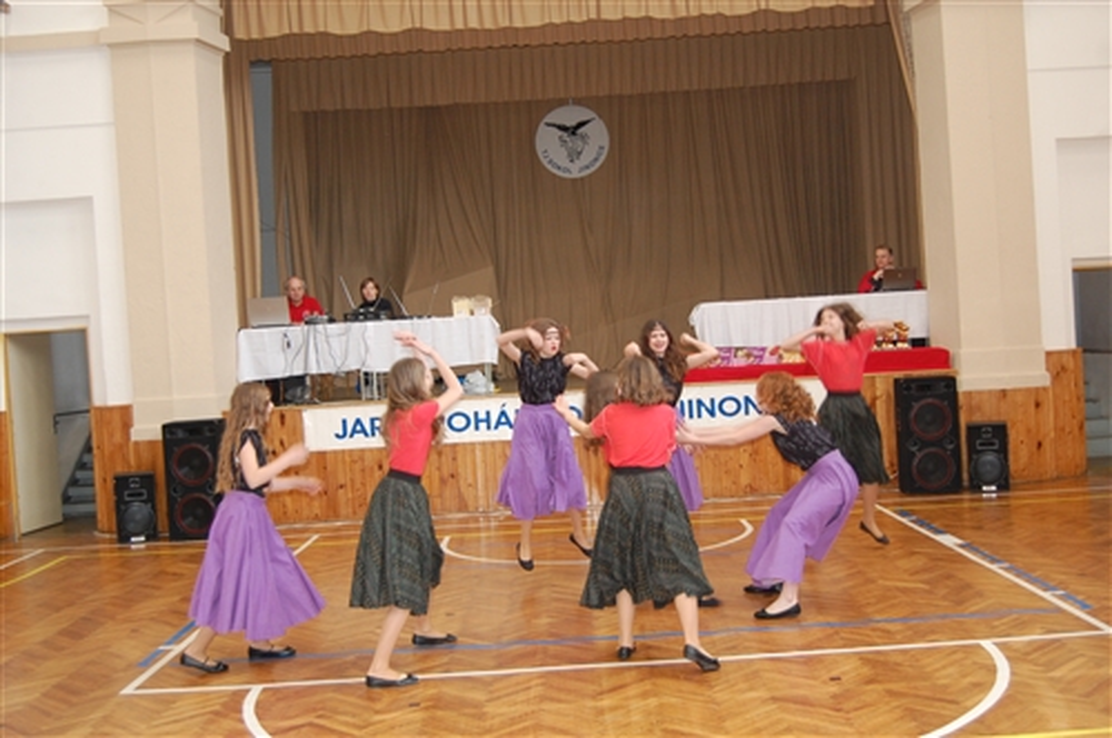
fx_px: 1296
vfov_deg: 31.8
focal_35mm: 42
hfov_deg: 46.5
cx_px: 556
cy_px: 369
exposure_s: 1/60
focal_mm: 28
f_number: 4.2
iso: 800
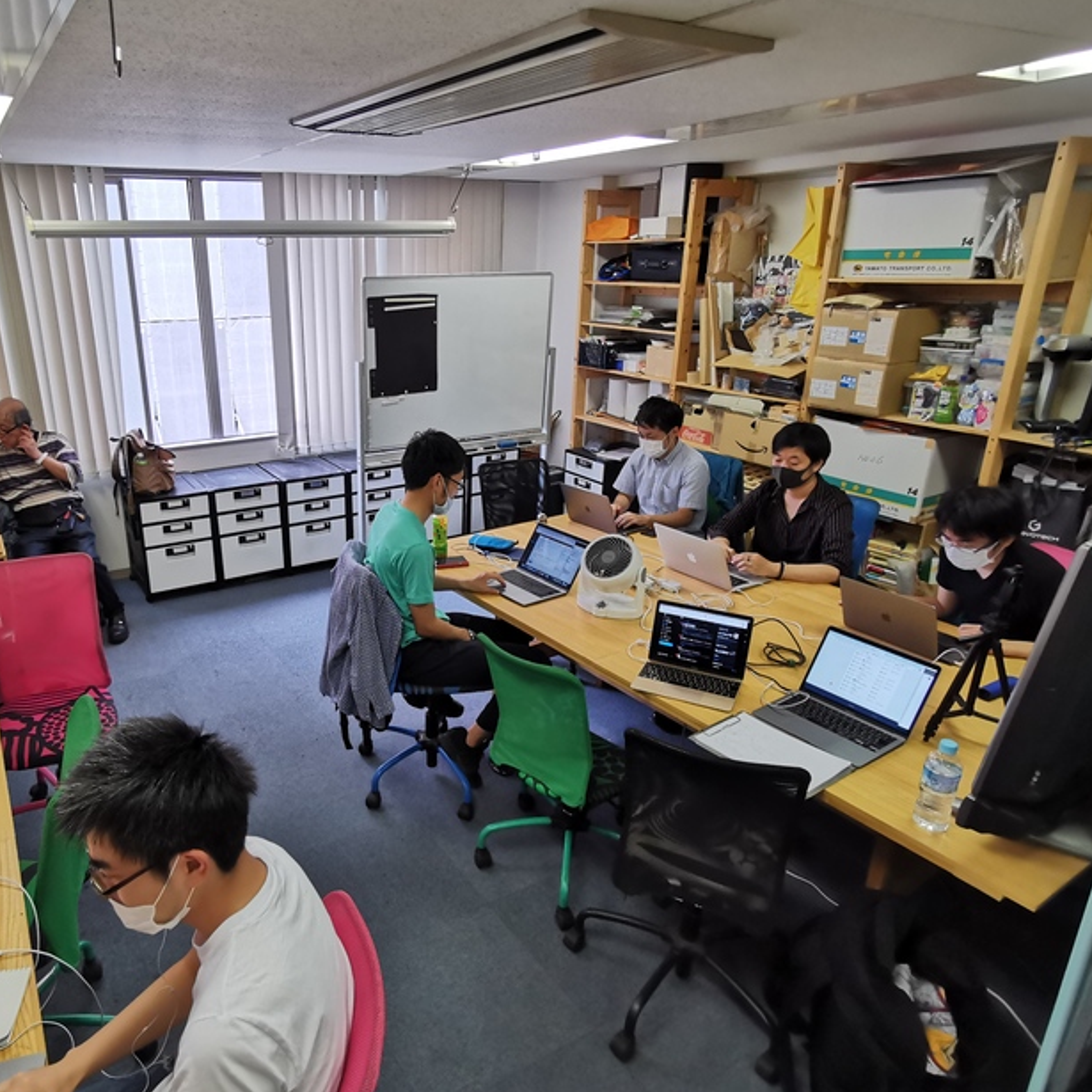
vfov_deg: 67.3
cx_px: 394
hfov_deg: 66.0
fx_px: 821
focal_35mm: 23
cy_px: 556
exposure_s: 1/60
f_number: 2.2
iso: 125
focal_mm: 2.35
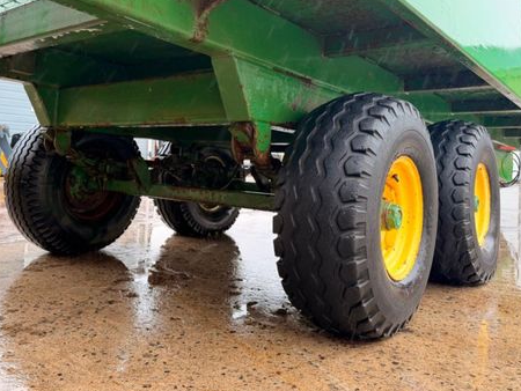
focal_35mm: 32
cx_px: 196
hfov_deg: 56.1
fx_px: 482
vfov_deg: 43.8
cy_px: 141
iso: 125
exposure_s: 1/196
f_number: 1.78
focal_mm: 6.76
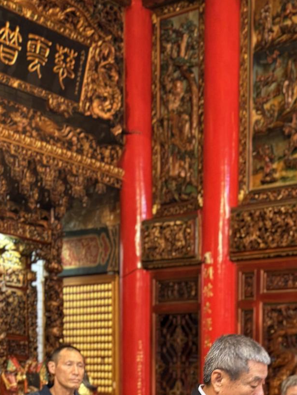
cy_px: 499
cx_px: 360
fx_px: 778
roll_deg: -1.5
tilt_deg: -7.1
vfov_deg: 25.1
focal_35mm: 68
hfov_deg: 20.2
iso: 100
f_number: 1.6
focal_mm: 5.96
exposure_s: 1/60
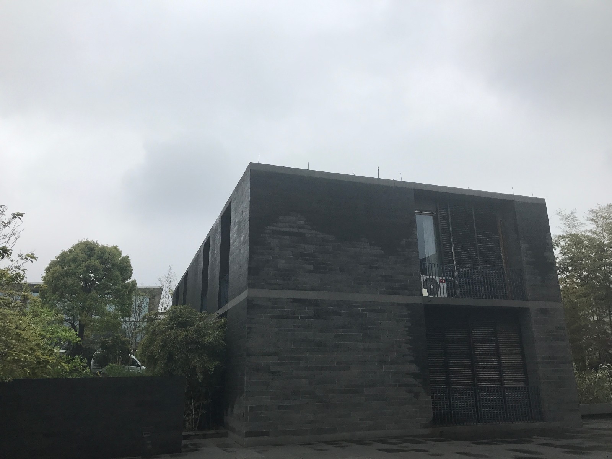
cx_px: 306
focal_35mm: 28
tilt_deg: +16.7
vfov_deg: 49.7
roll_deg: +1.3
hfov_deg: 63.4
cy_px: 230
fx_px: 495
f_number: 1.8
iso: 20
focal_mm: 3.99
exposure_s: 1/709
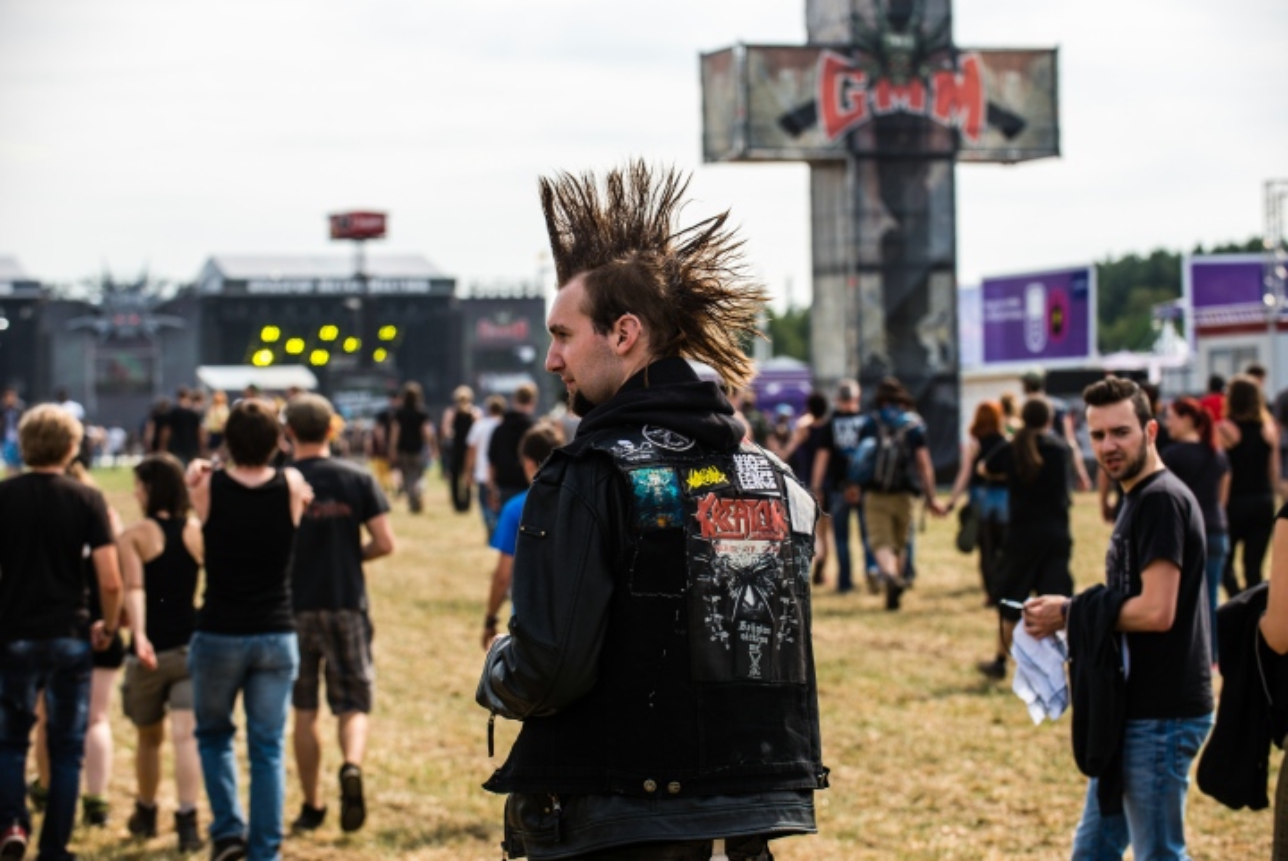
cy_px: 430
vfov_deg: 13.1
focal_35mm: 105
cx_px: 644
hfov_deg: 19.4
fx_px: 3759
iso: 100
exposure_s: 1/400
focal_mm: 105
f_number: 5.6
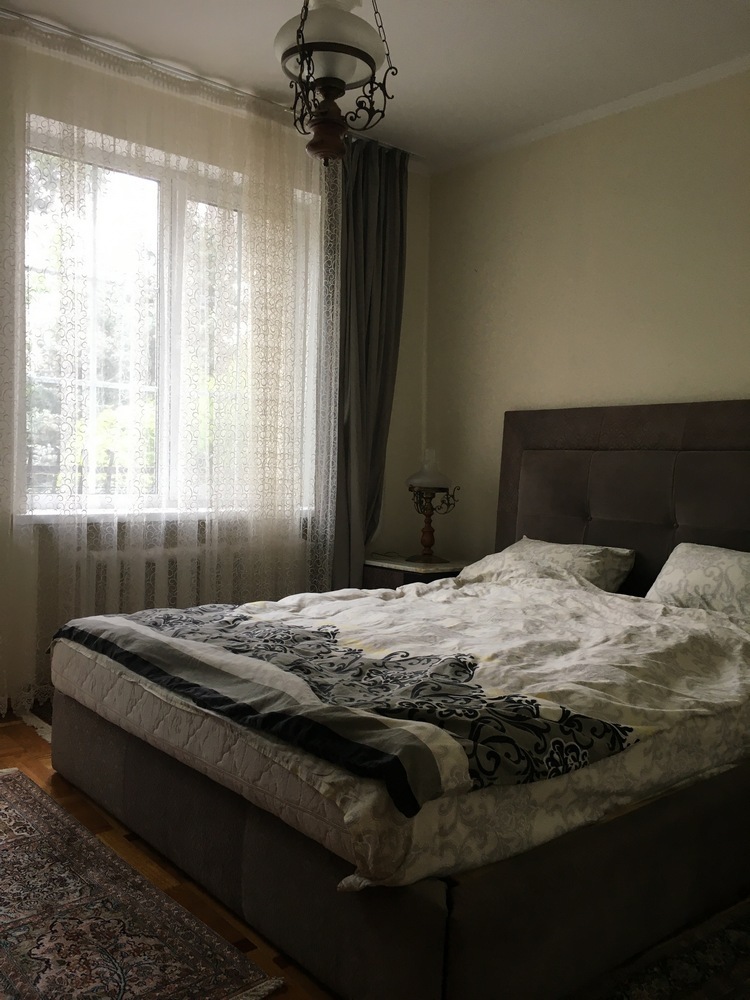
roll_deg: -0.2
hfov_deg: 48.2
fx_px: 838
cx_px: 375
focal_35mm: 29
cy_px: 500
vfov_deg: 61.7
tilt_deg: -1.2
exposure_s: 1/33
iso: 40
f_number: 2.2
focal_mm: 4.15
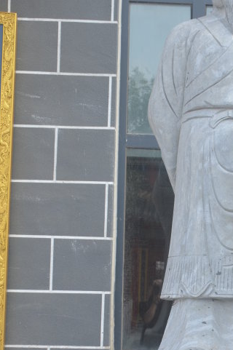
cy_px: 262
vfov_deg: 24.8
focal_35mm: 81
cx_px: 209
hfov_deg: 16.6
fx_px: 788
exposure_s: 1/160
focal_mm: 25
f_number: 6.3
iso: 200
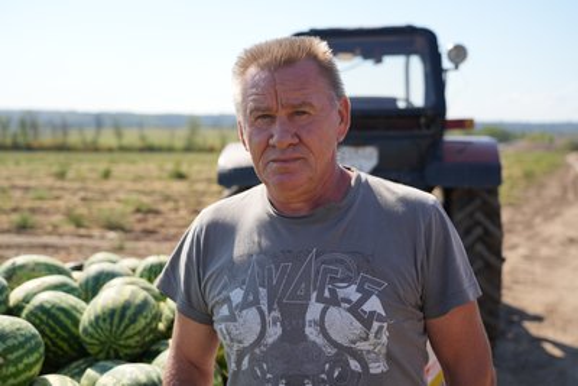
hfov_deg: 42.7
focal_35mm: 46
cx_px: 289
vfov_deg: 29.3
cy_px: 193
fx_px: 739
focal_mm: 46
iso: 100
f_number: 4
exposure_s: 1/640
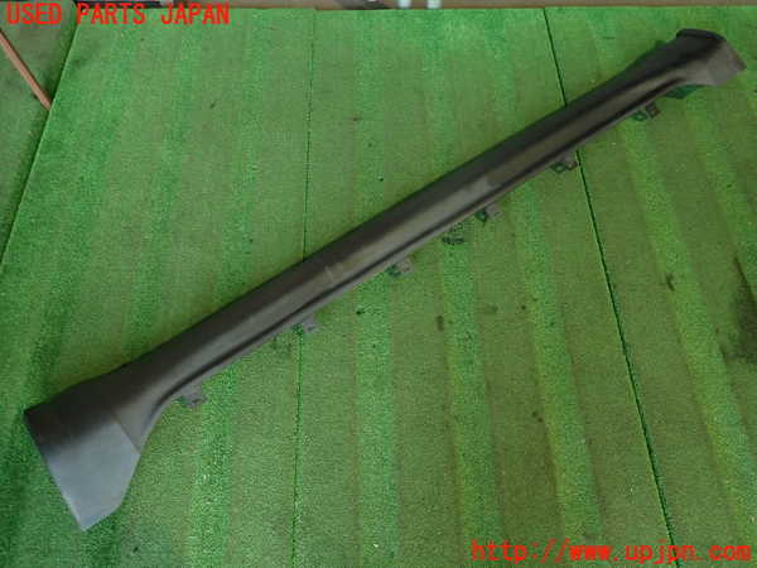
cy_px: 284
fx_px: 547
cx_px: 378
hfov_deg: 69.4
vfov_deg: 54.9
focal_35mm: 25
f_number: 2
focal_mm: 4.5
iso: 320
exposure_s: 1/30
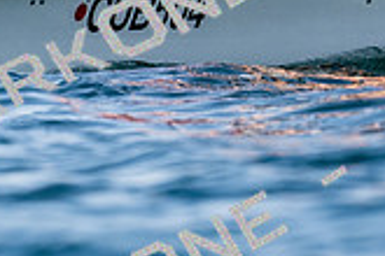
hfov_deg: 1.0
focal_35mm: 2105
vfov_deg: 0.7
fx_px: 22510
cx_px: 196
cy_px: -58
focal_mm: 400
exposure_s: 1/2500
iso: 200
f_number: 4.5
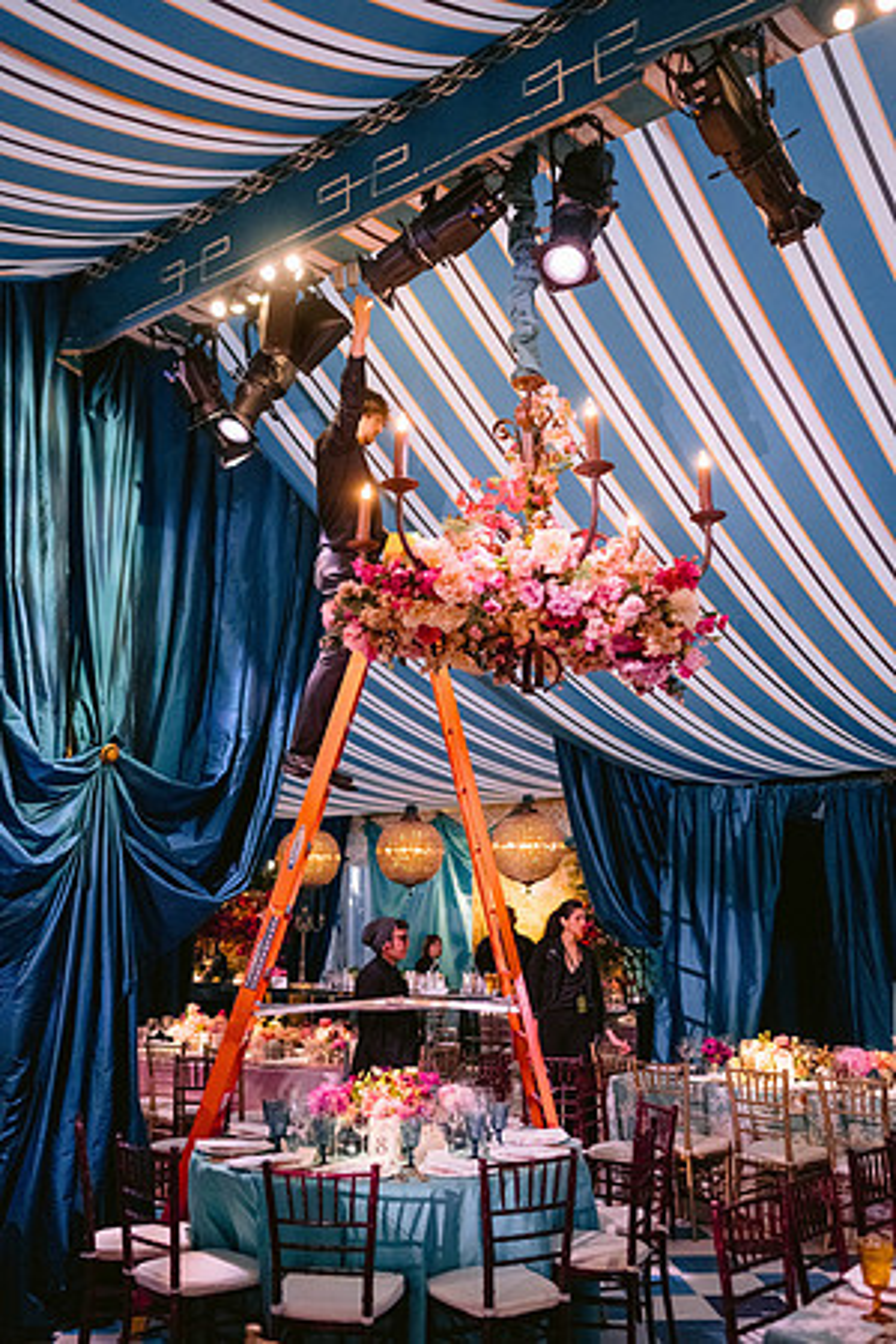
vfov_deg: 54.4
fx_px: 1307
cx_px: 448
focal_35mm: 35
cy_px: 672
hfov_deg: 37.9
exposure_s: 1/100
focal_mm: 35
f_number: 2
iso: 3200
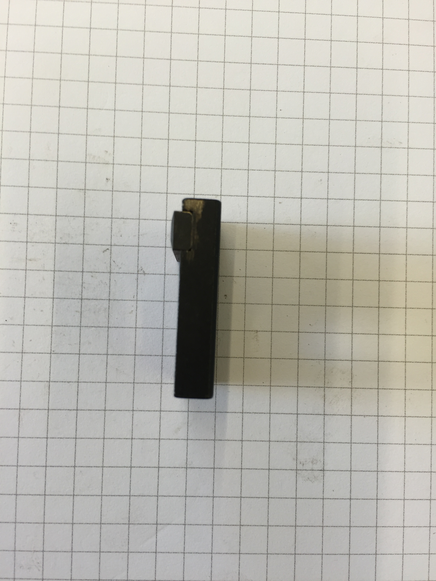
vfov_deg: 61.7
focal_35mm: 29
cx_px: 218
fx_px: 487
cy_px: 290
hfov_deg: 48.2
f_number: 2.2
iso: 40
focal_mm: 4.15
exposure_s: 1/50
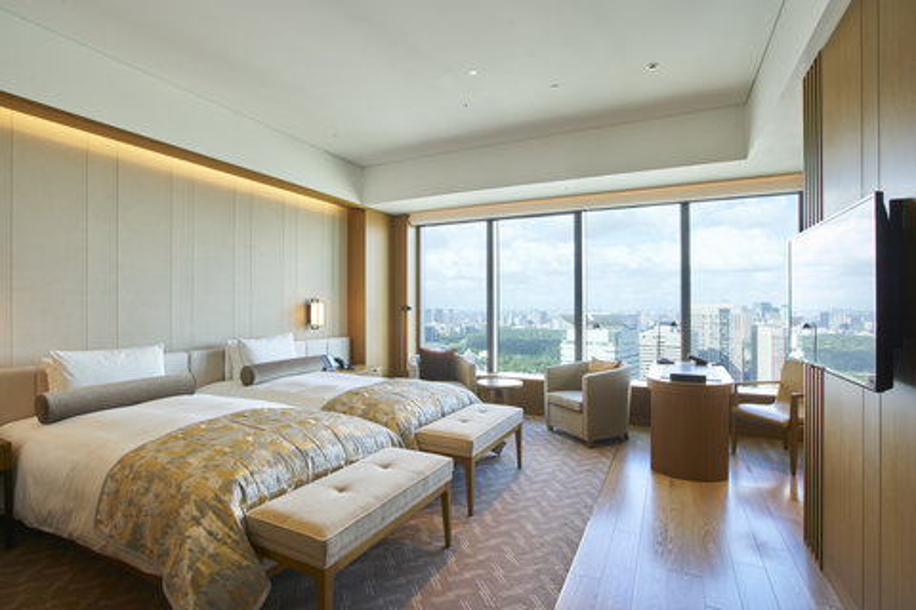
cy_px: 305
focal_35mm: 17
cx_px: 458
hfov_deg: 93.3
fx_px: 433
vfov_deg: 70.4
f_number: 11
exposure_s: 1/8
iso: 320
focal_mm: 17
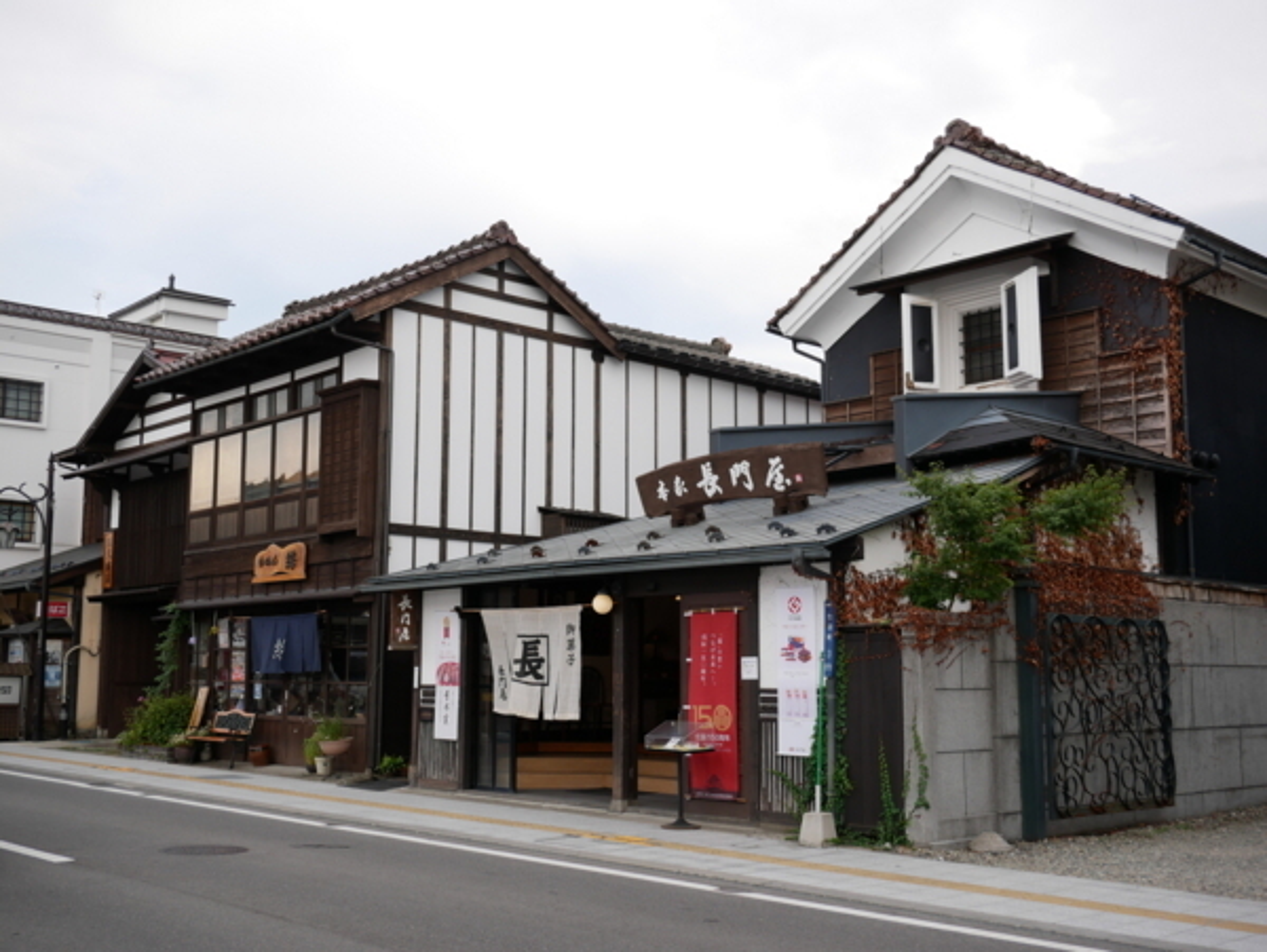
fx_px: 1319
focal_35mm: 36
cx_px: 634
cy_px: 476
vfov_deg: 39.7
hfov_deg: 51.3
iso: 200
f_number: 5.6
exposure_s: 1/200
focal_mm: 18
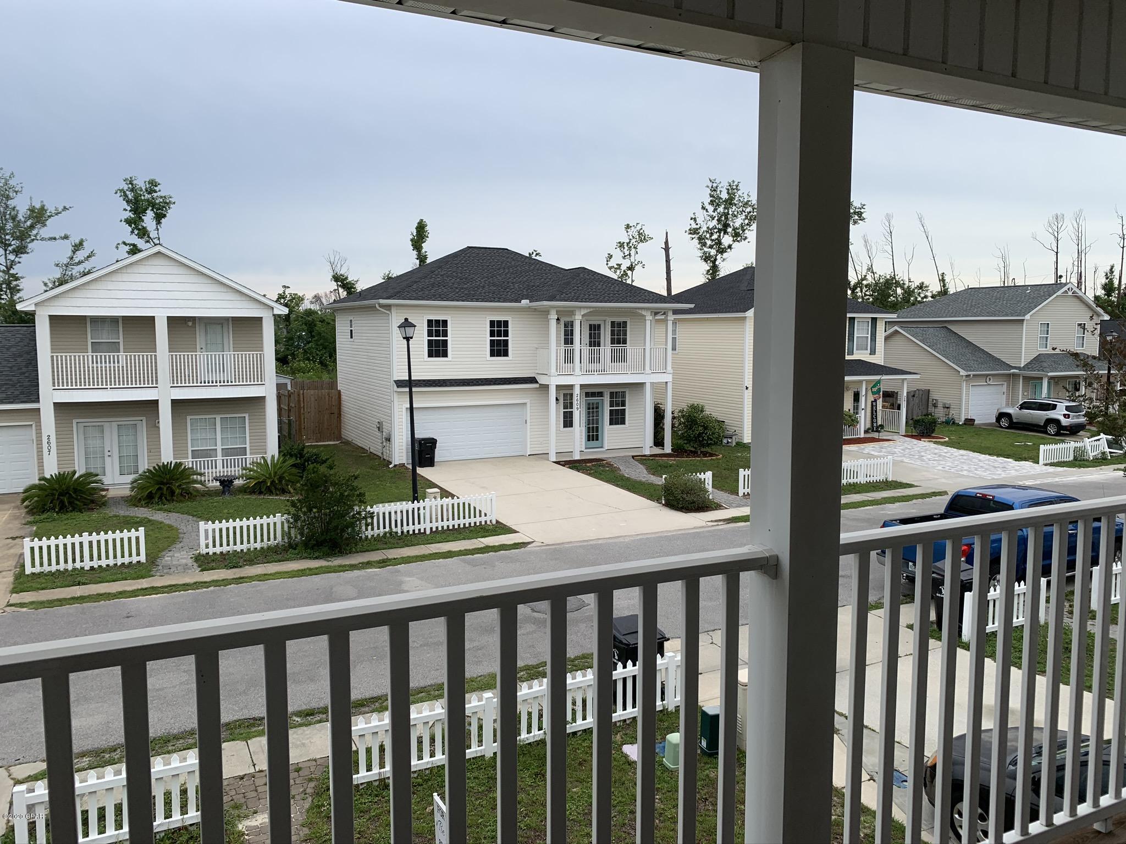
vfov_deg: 53.1
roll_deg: -0.1
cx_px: 563
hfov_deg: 67.3
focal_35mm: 26
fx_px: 846
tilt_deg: -4.9
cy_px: 422
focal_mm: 4.25
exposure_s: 1/972
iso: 25
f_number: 1.8
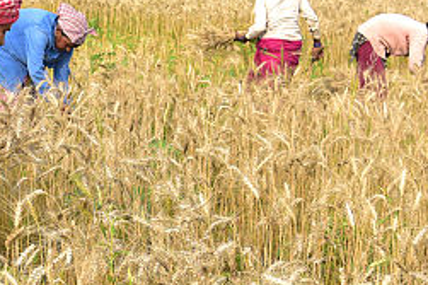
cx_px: -20
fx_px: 1164
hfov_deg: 20.1
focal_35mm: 98
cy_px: 153
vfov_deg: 13.9
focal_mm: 24
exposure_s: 1/2000
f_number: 4
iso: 250
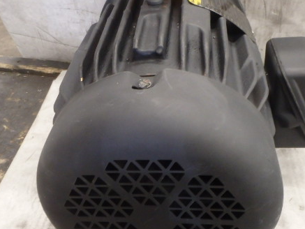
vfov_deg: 35.2
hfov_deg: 45.7
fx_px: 361
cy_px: 115
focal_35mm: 41
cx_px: 137
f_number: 3.9
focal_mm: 5
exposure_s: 1/15
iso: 800
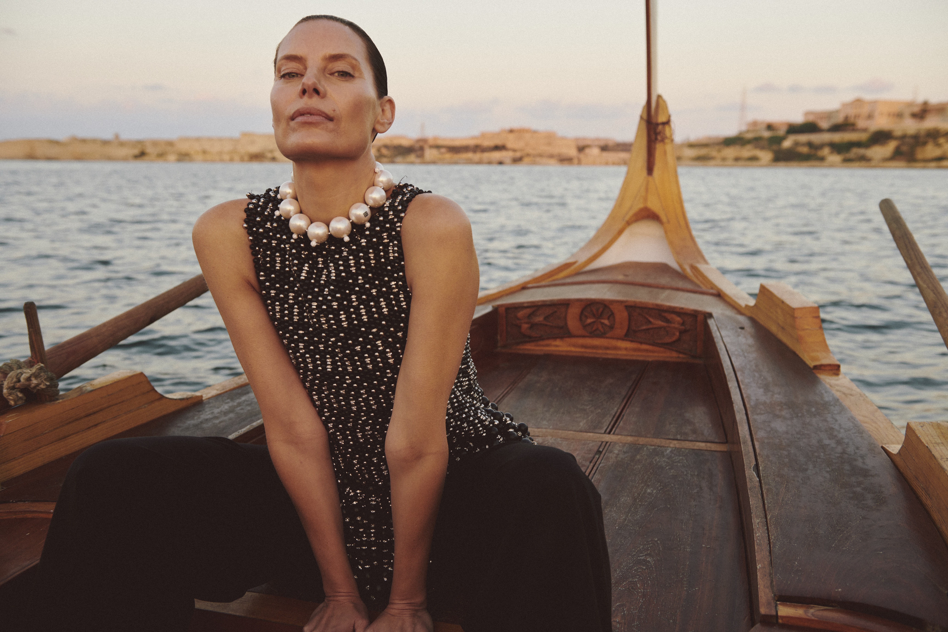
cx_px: 474
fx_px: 922
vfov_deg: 37.9
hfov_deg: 54.4
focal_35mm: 35
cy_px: 316
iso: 400
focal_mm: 35
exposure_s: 1/250
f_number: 5
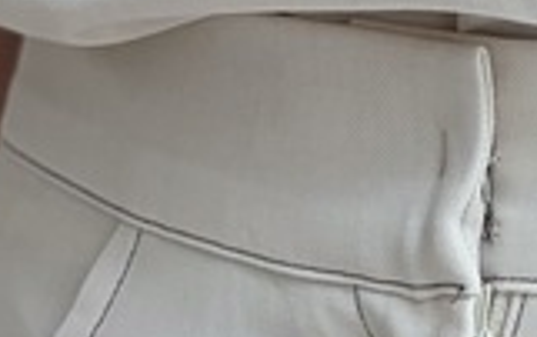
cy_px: 447
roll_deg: -0.7
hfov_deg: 11.5
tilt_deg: -0.8
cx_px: 901
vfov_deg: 7.6
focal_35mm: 171
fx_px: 2505
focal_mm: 5.96
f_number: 1.6
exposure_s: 1/122
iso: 50
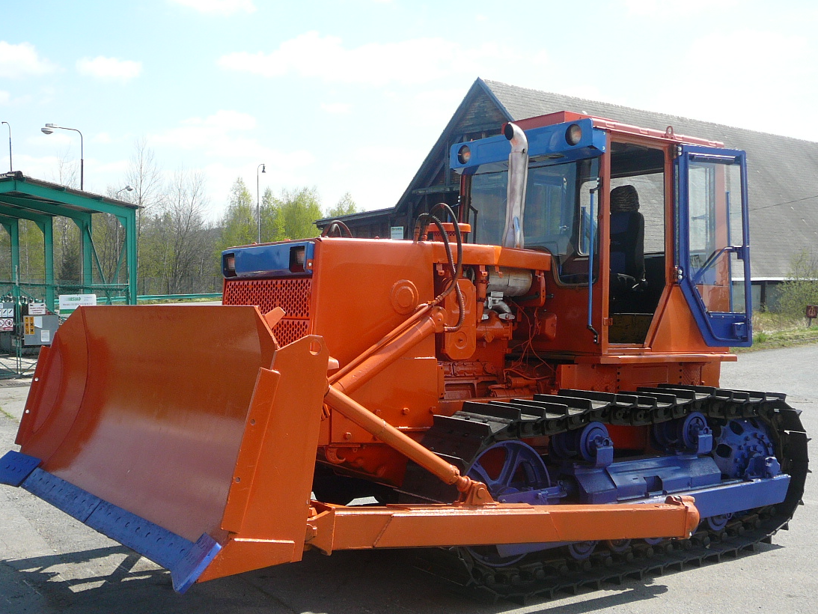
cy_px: 356
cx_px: 387
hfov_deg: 45.8
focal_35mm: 41
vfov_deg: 35.1
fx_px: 969
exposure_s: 1/640
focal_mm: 5.2
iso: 80
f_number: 2.8
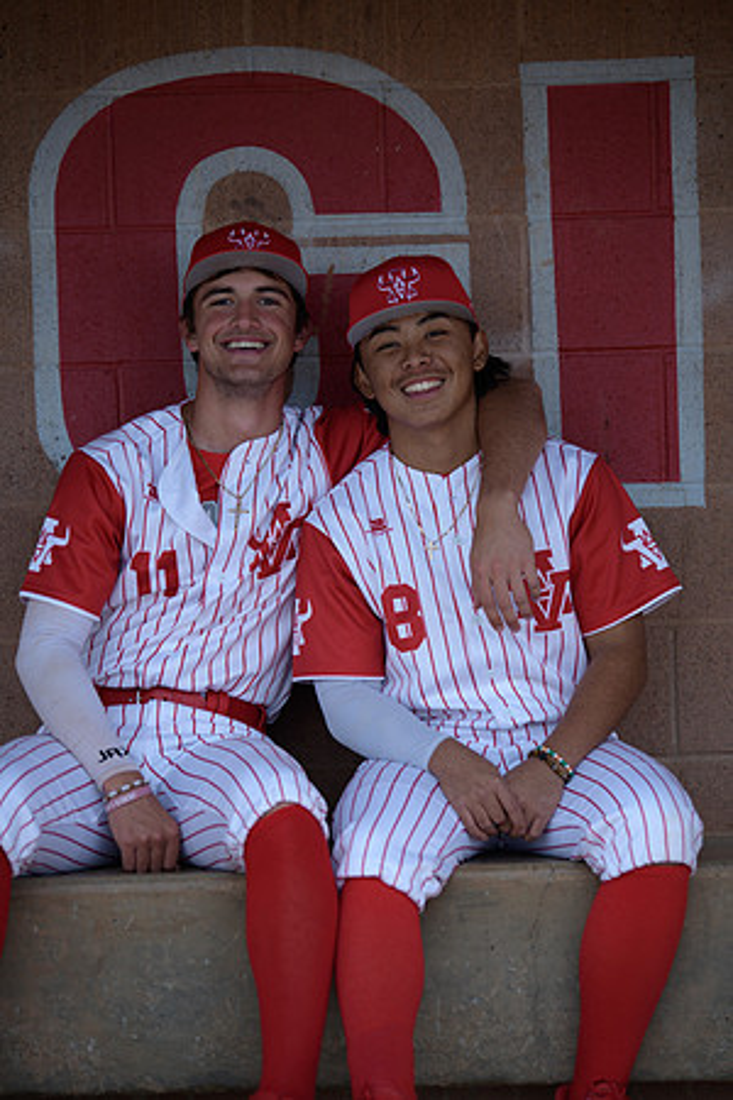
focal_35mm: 130
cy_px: 550
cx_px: 366
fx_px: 3970
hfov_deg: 10.5
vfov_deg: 15.8
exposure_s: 1/500
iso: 100
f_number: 2.8
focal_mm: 130
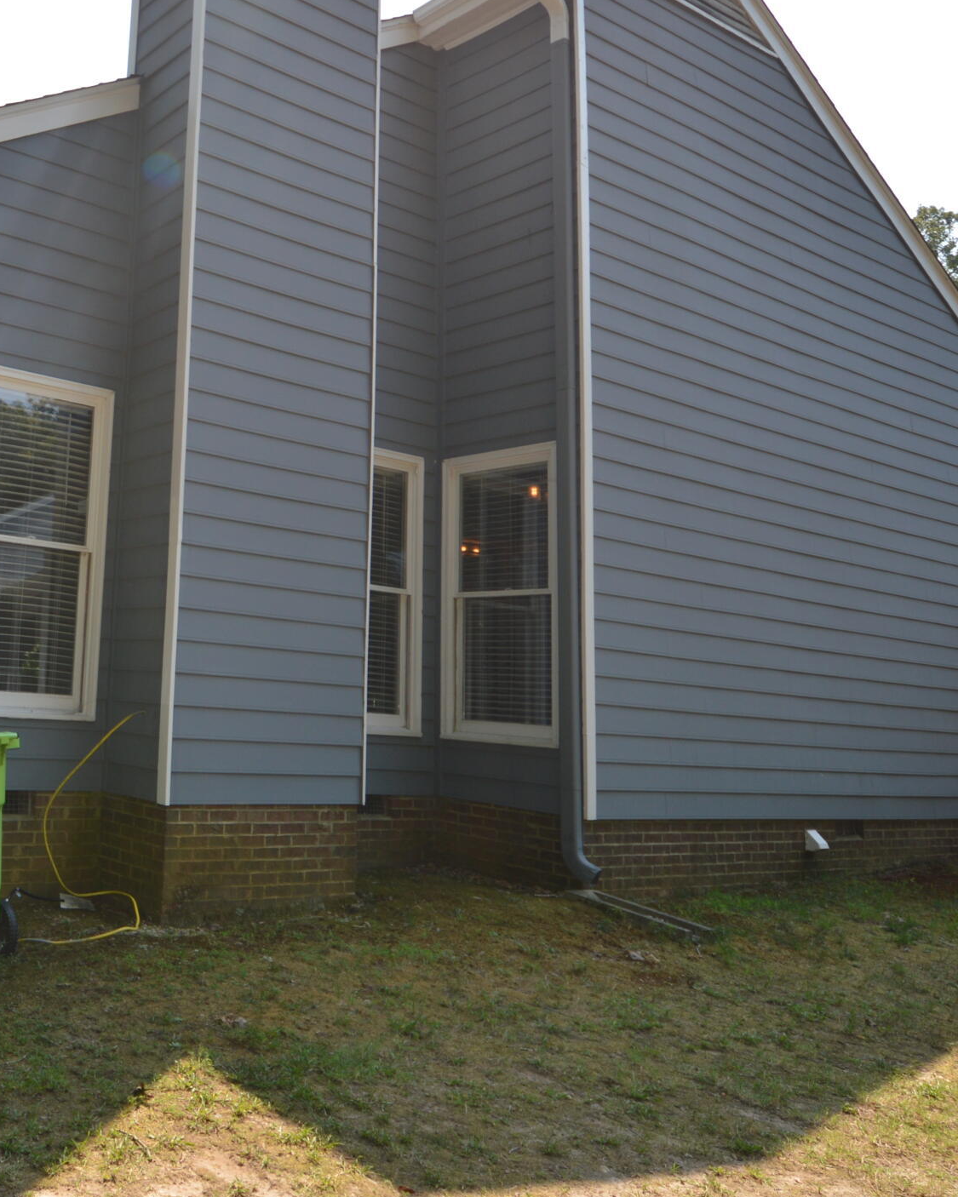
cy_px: 512
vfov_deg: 58.5
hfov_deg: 42.4
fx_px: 1063
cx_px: 14
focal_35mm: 30
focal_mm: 10
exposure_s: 1/200
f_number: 5.6
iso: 100
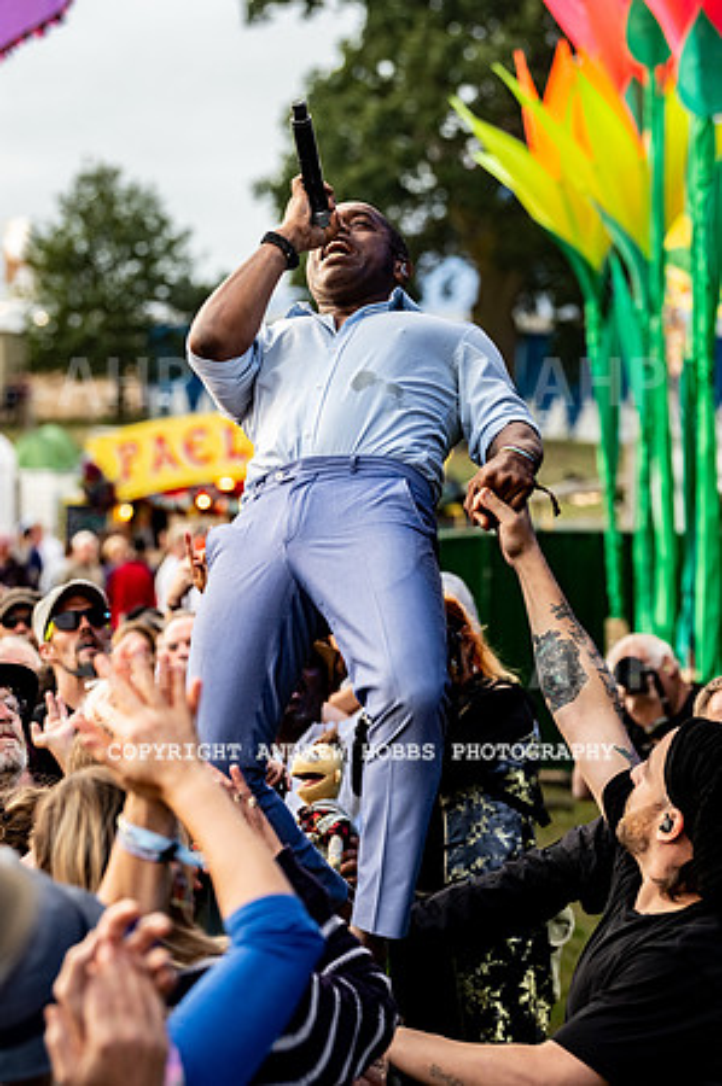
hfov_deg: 11.8
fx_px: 3497
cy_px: 543
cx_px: 361
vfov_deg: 17.7
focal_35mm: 116
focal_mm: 116
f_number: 4.5
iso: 1100
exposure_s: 1/500
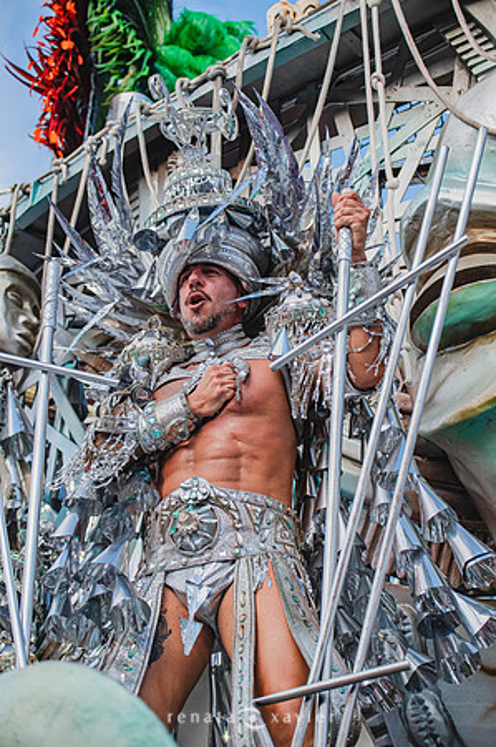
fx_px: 1450
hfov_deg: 19.4
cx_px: 248
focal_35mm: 70
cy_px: 374
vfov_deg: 28.9
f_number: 5.6
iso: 400
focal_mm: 70
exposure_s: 1/1600
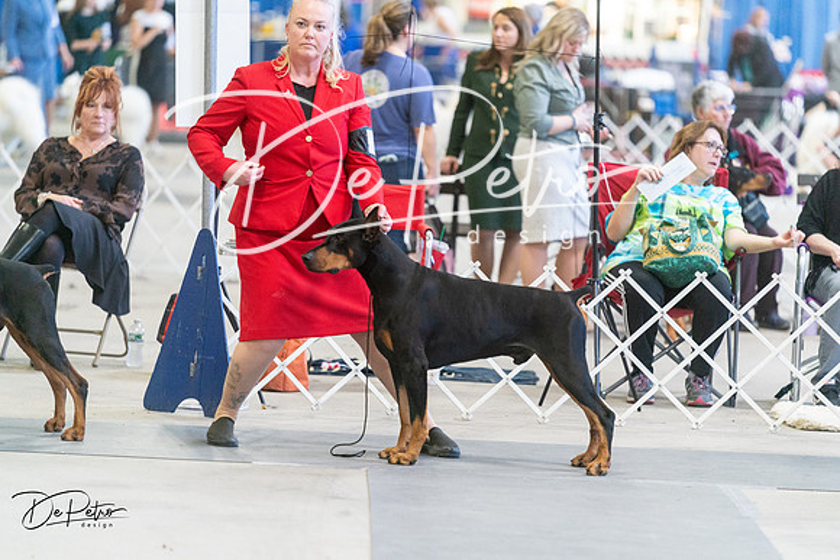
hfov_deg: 10.3
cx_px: 420
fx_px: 4668
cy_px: 280
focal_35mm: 200
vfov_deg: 6.9
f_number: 2.8
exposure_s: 1/320
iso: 4000
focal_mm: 200
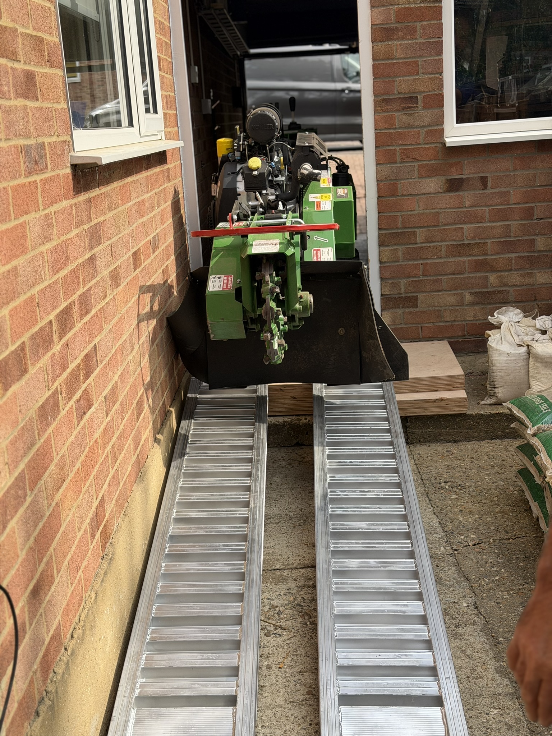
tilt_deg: -12.1
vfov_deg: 39.7
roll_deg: +3.2
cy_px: 368
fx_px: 1021
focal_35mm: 48
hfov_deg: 30.3
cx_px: 276
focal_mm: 6.76
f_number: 1.78
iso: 80
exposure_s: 1/2577
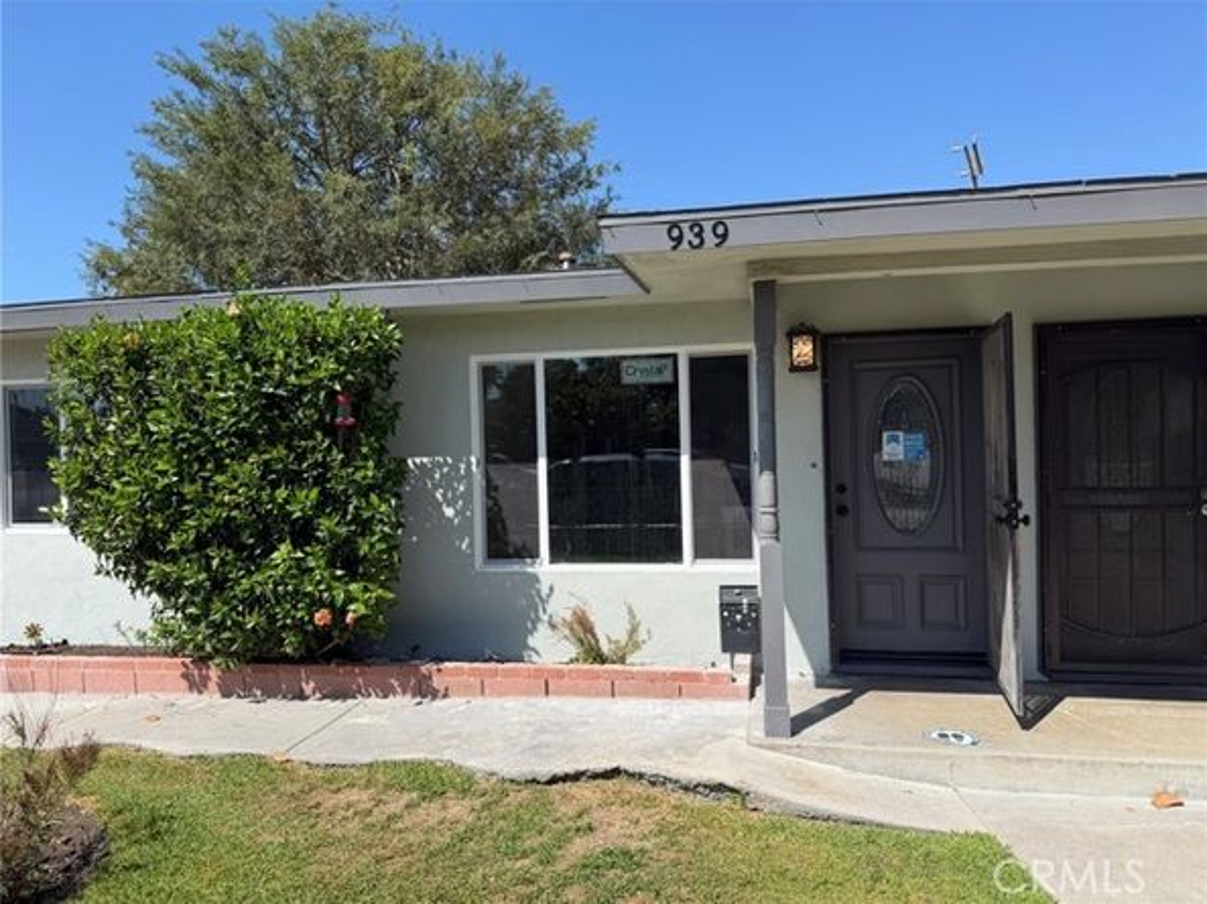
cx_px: 604
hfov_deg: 71.6
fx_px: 837
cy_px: 452
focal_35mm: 24
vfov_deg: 56.8
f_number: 1.78
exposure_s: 1/4405
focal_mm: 6.76
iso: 80
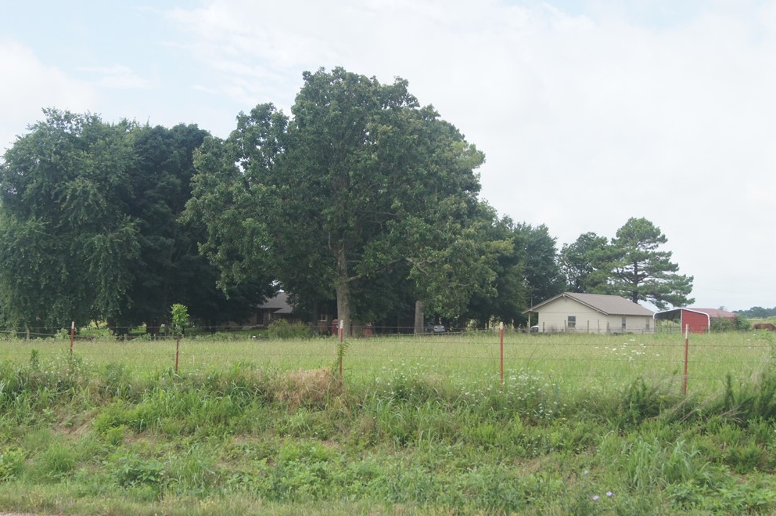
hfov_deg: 42.7
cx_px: 352
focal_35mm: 46
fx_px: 990
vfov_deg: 29.2
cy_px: 269
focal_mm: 28
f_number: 10
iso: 800
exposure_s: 1/500
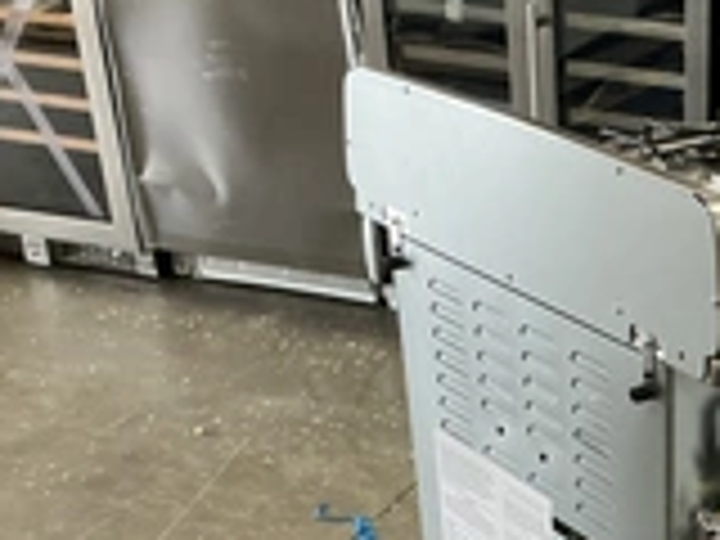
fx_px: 1456
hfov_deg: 25.9
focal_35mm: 70
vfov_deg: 20.1
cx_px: 770
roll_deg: -3.4
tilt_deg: -31.5
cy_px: 590
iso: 250
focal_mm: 3
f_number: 1.8
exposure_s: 1/40
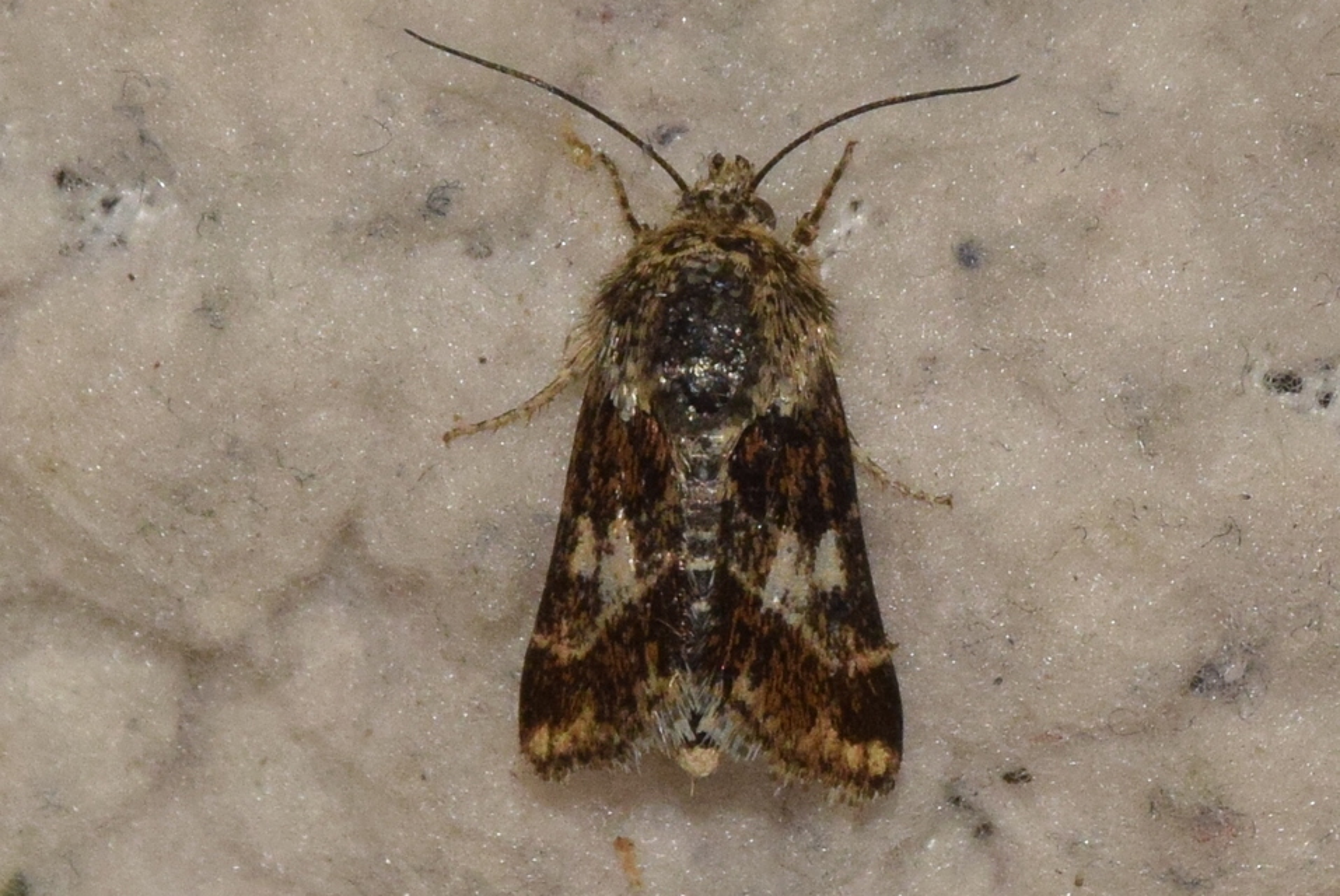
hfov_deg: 9.8
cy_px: 448
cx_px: 670
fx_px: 7824
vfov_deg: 6.6
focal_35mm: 210
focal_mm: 140
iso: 1000
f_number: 14
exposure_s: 1/200
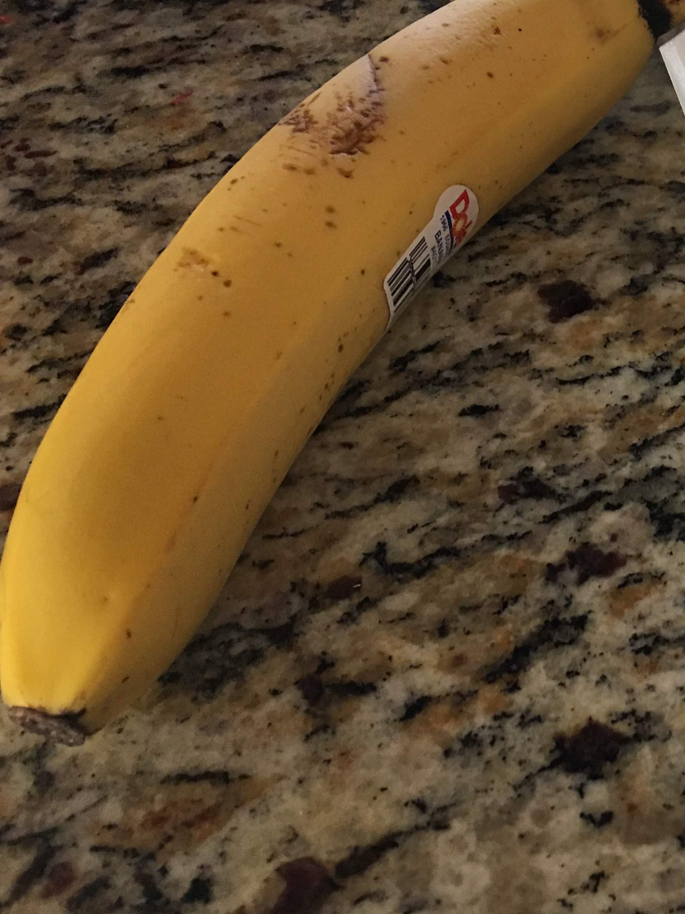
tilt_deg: -46.0
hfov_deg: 24.2
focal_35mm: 55
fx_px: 1451
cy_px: 324
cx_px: 812
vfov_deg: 34.7
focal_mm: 4.15
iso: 64
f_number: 2.2
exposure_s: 1/15
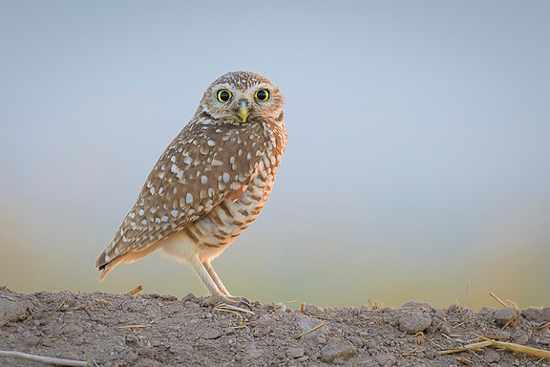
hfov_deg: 2.0
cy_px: 83
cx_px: 270
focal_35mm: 1044
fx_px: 15949
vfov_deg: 1.3
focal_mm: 560
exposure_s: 1/160
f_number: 4
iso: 800
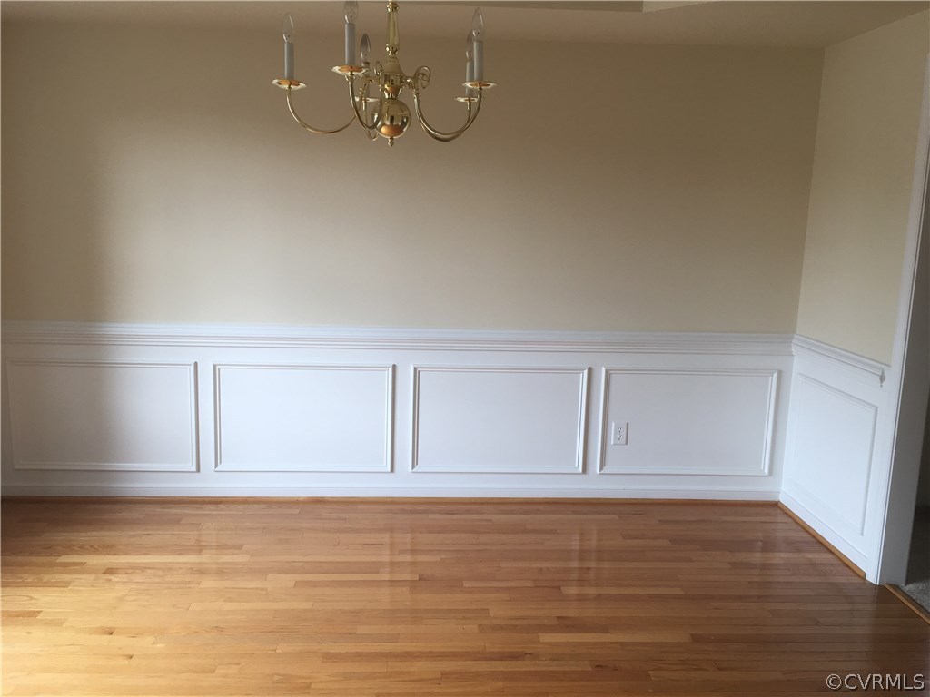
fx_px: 779
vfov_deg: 48.2
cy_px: 348
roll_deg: -0.2
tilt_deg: -9.8
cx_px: 465
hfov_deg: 61.7
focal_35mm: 29
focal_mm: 4.15
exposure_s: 1/60
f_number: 2.2
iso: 25
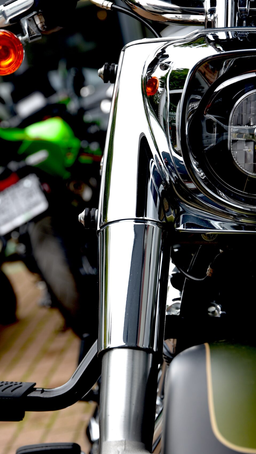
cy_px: 286
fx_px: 1328
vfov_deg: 19.4
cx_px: 109
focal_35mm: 110
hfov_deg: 11.0
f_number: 4.5
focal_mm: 70
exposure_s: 1/80
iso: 100
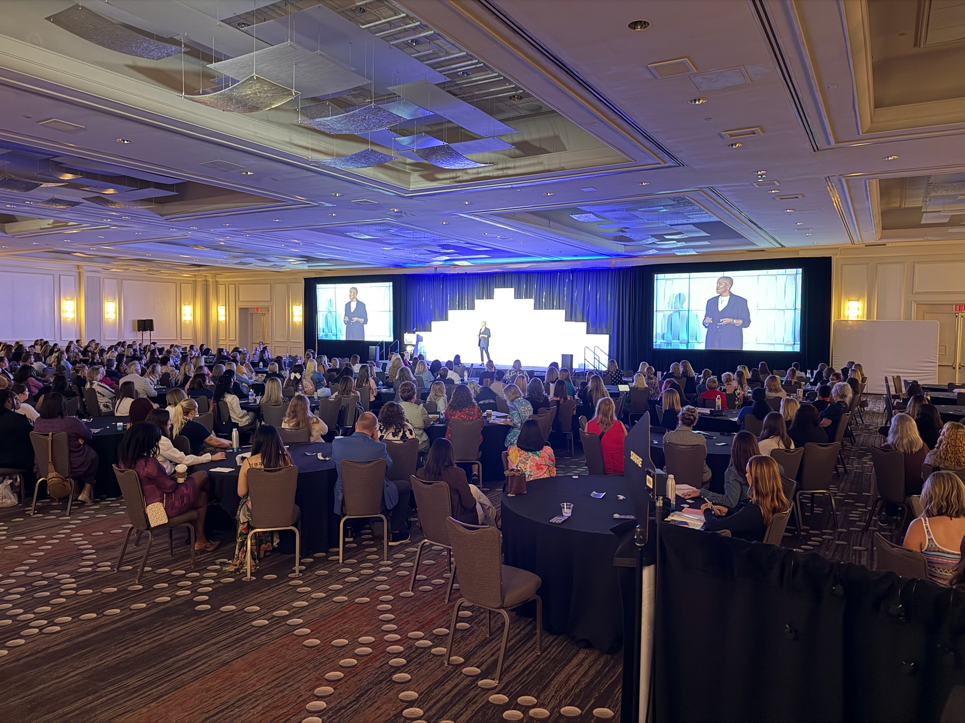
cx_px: 482
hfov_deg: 71.6
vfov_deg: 56.8
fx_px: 669
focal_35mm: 24
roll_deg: -1.4
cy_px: 362
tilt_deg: -4.5
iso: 1600
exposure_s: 1/20
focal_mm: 6.76
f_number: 1.78
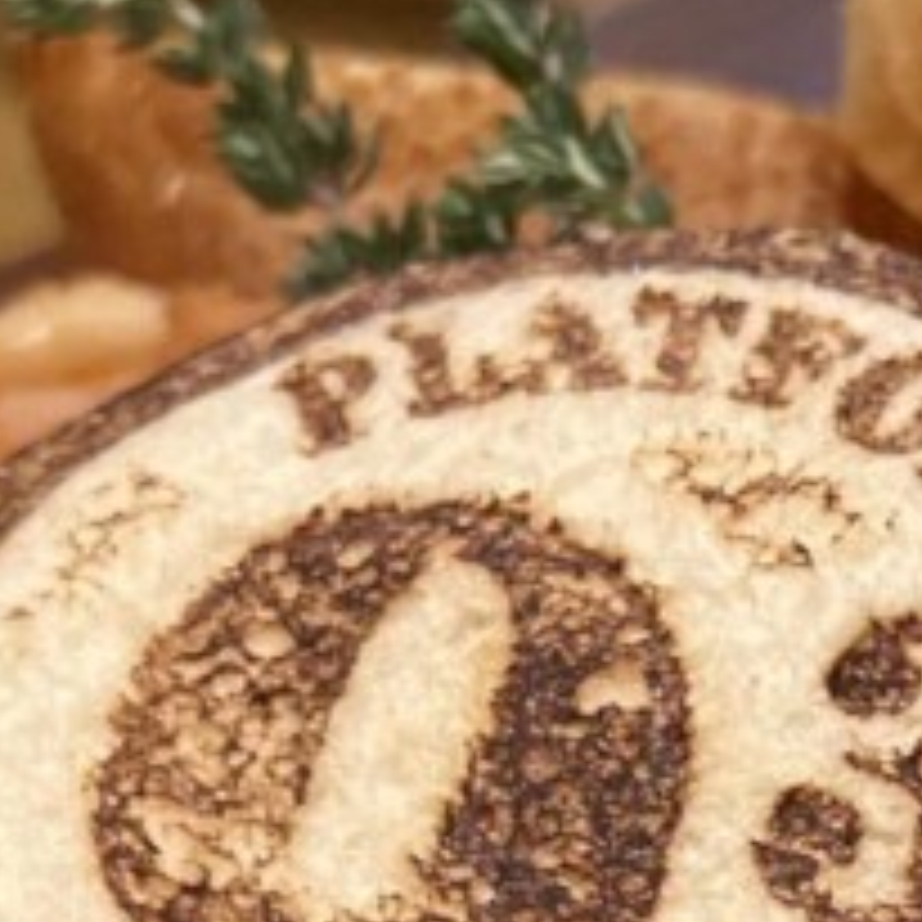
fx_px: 3375
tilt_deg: -34.7
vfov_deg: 15.1
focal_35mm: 112
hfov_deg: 15.3
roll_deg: +1.3
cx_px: 864
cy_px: 1084
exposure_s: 1/33
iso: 500
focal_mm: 5.7
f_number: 1.5
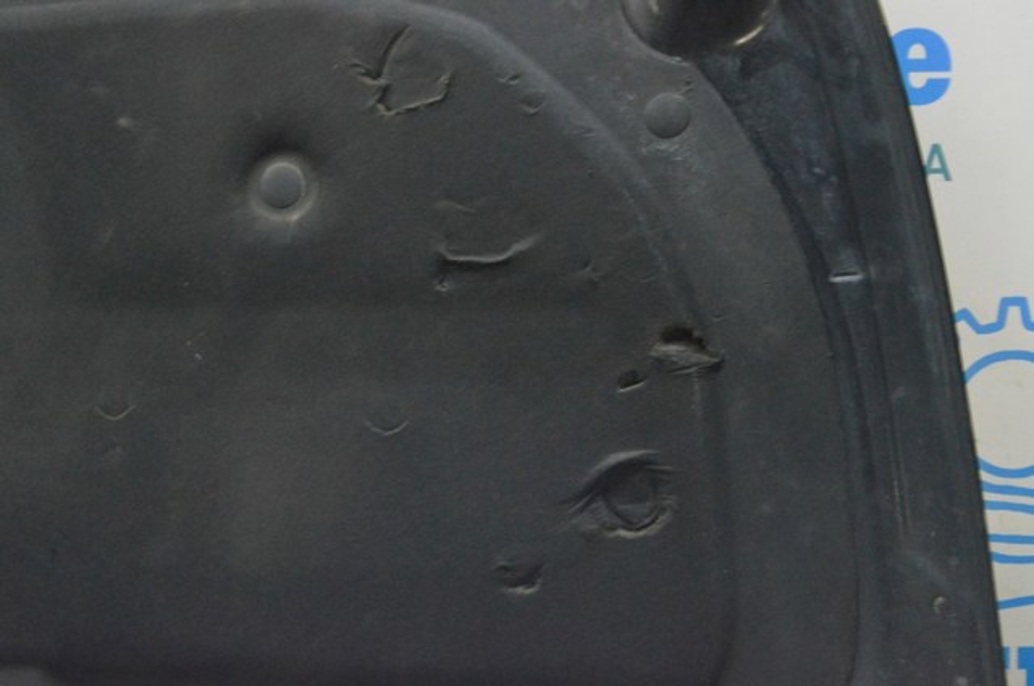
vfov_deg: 23.7
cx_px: 517
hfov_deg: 35.1
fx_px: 1635
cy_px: 343
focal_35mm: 57
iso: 6400
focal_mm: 38
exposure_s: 1/15
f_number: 20
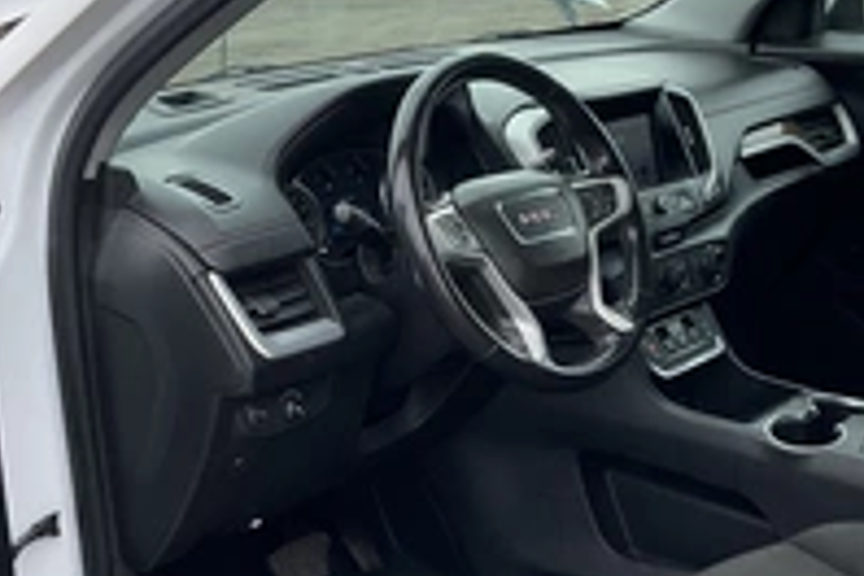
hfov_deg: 32.9
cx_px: 415
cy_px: 353
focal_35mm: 61
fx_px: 1464
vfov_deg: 22.2
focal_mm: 3
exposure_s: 1/495
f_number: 1.8
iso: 25
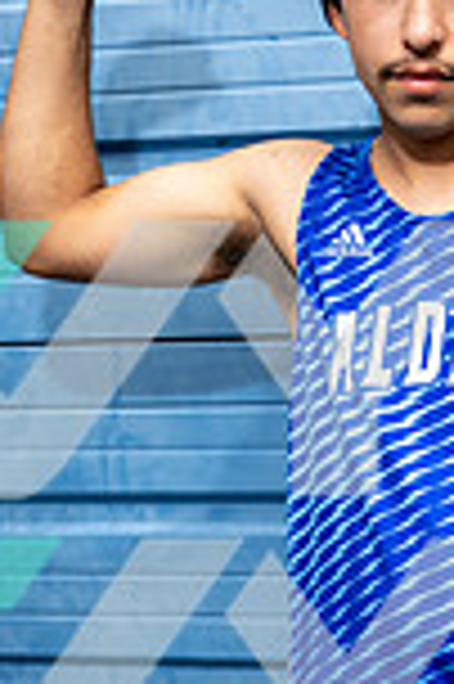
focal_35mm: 77
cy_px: 680
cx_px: 454
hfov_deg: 17.3
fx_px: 1460
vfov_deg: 25.1
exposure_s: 1/125
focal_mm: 26
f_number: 8
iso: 100
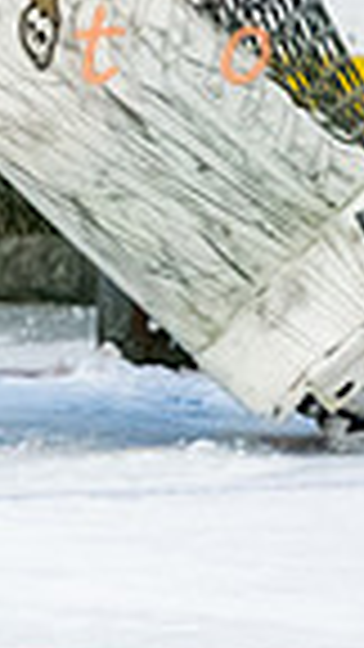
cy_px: 87
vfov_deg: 2.0
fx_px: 18755
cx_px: -355
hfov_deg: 1.1
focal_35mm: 1093
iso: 3200
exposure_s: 1/640
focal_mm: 170
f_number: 3.2
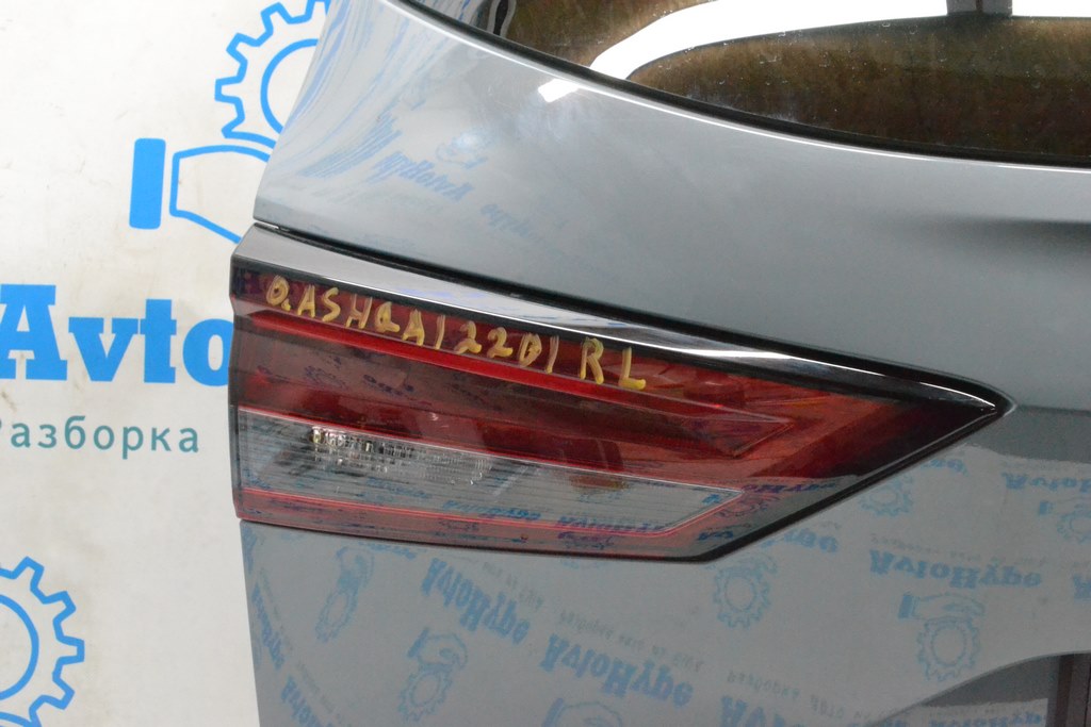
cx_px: 546
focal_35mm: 51
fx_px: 1546
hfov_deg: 38.9
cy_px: 364
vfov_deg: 26.5
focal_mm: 34
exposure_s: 1/50
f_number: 13
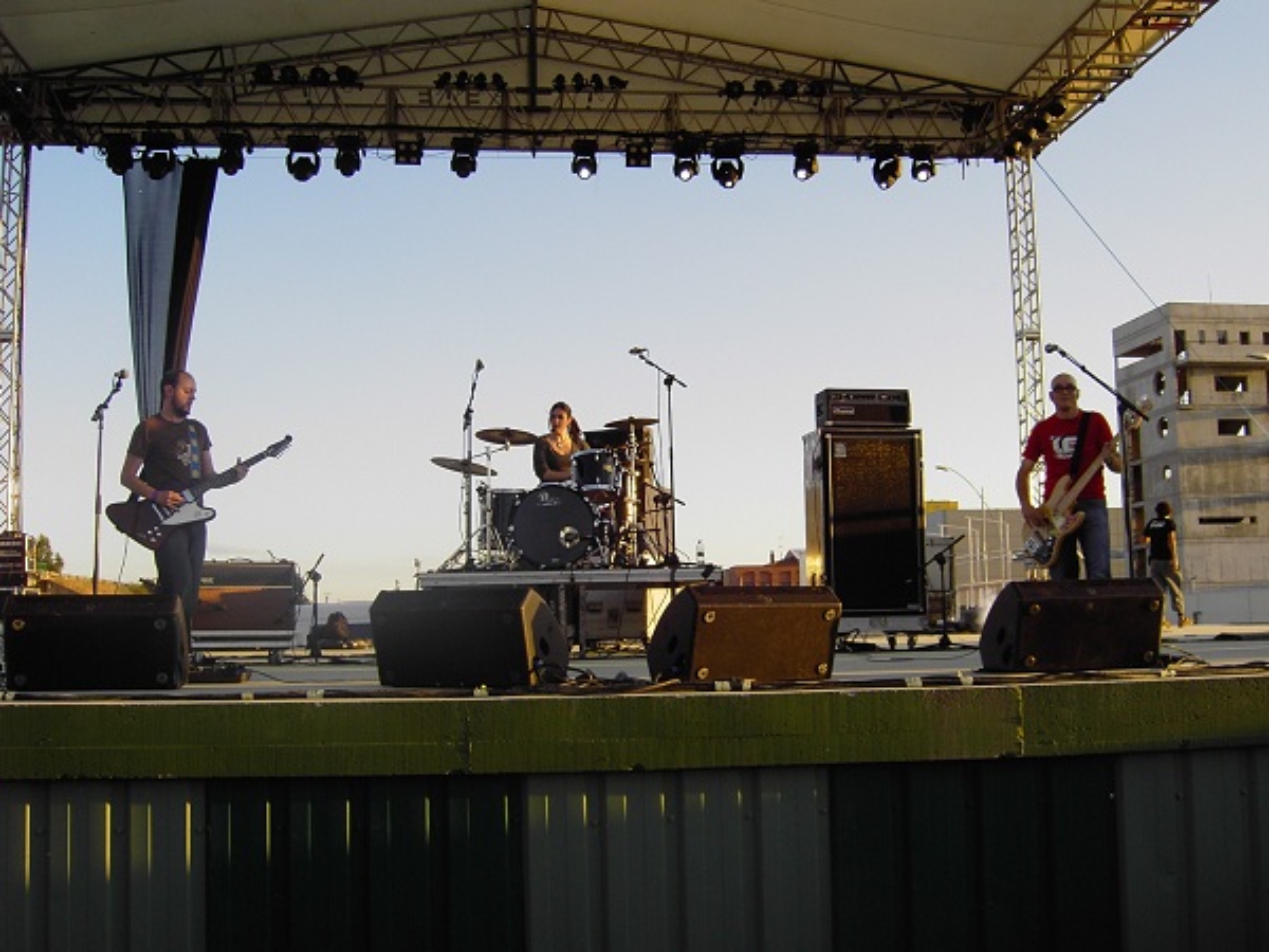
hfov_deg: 52.6
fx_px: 1283
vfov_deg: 40.7
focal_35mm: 35
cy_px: 476
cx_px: 634
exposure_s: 1/160
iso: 100
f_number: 5.6
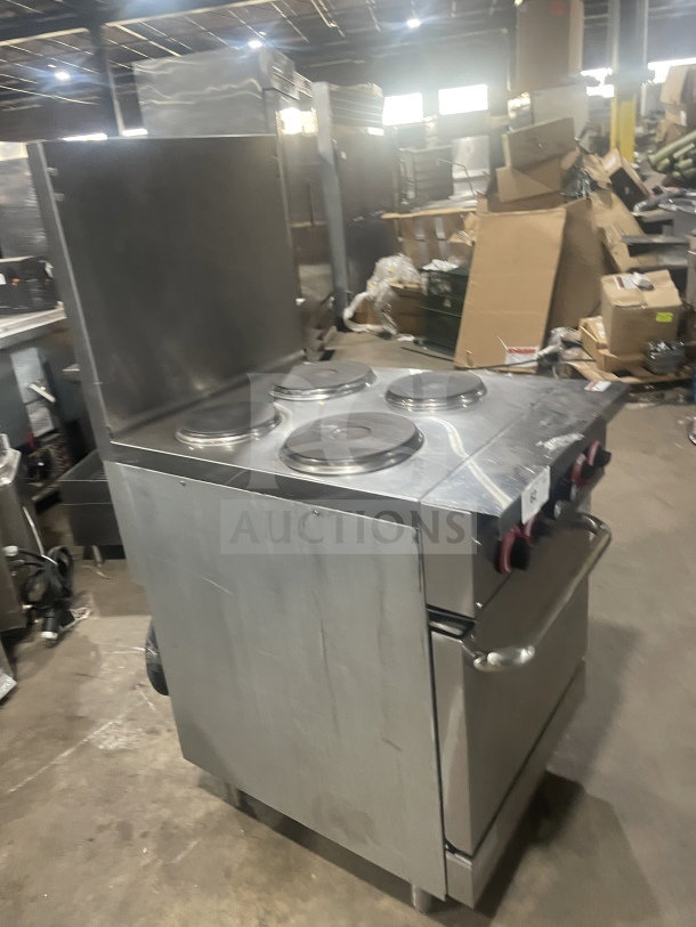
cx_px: 348
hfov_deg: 53.1
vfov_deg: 67.3
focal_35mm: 26
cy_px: 464
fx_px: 697
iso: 250
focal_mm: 4.2
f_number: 1.6
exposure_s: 1/60
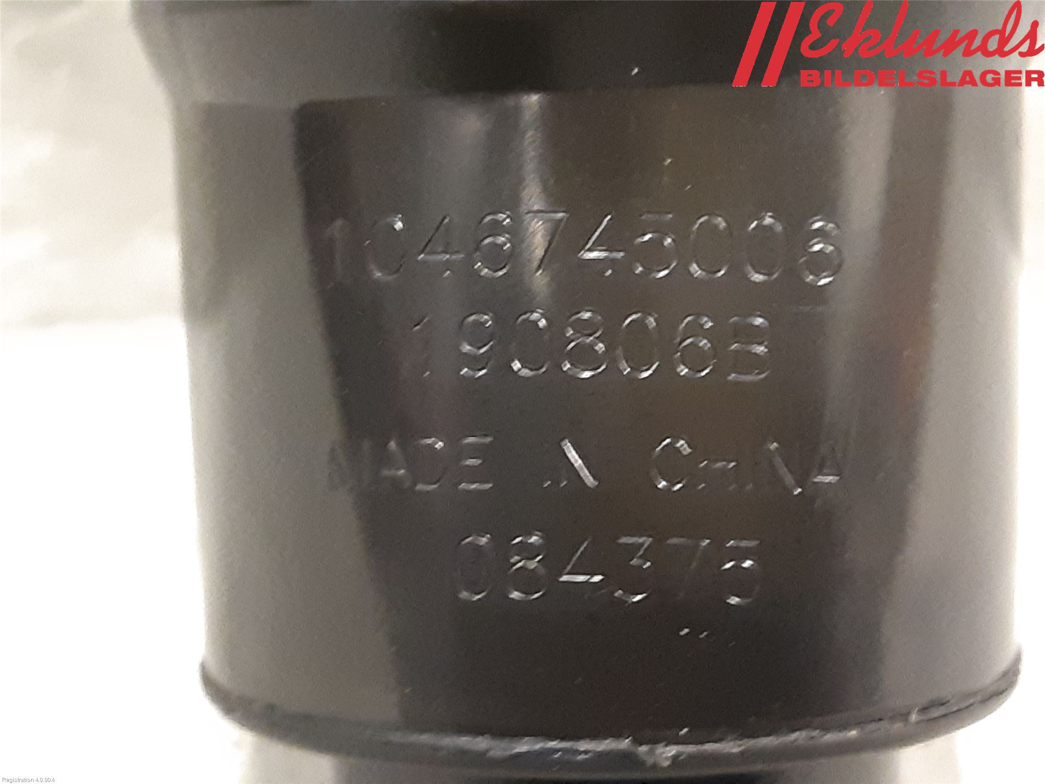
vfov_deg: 53.1
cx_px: 522
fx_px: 785
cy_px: 392
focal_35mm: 26
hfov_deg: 67.3
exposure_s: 1/25
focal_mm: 3.93
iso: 400
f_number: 1.7
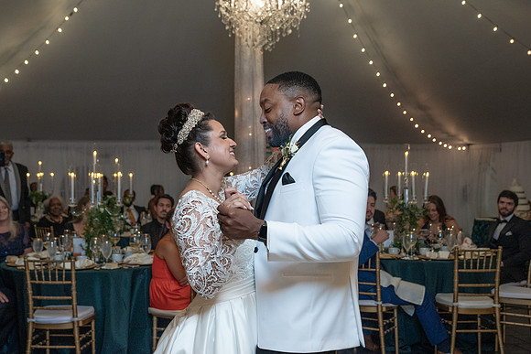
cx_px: 231
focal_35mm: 46
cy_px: 159
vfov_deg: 29.4
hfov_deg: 42.9
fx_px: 675
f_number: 4
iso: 2000
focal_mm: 38
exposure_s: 1/200
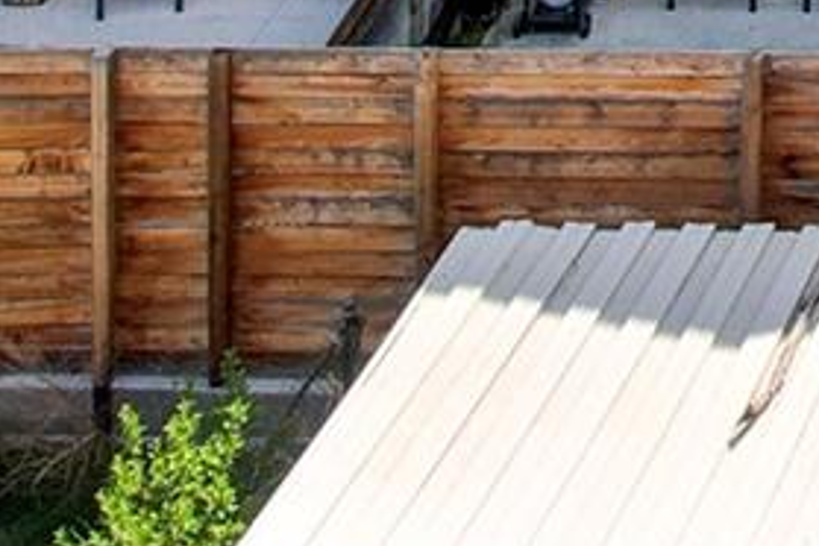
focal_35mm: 126
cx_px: 1500
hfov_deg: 14.3
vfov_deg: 9.5
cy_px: -816
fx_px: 2866
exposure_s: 1/160
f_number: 2.8
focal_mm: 8.4
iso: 100
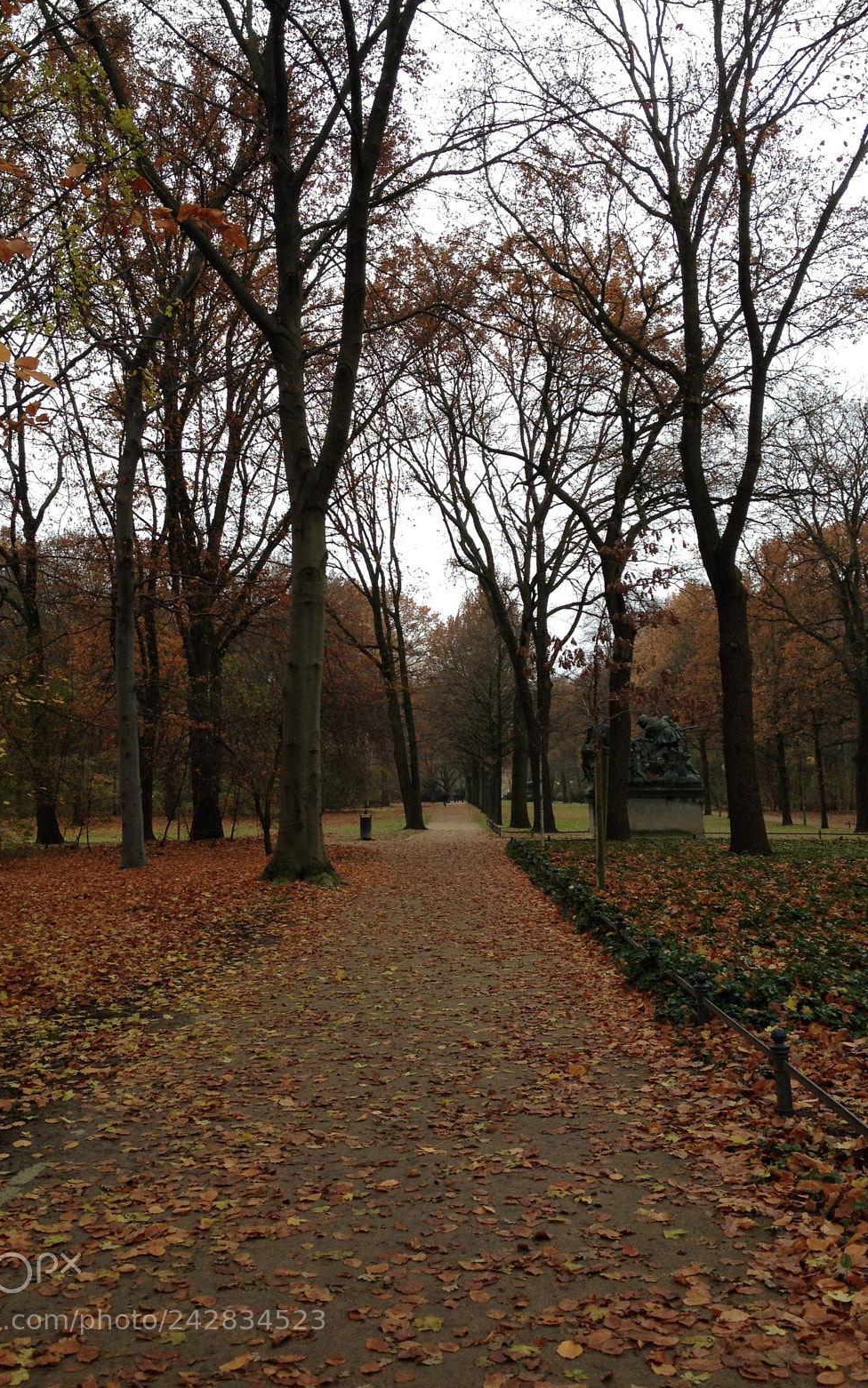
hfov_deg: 33.6
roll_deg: +1.0
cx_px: 394
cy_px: 679
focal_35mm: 38
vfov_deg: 51.5
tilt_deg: +5.9
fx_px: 1439
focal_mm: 4.28
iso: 64
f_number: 2.4
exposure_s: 1/120
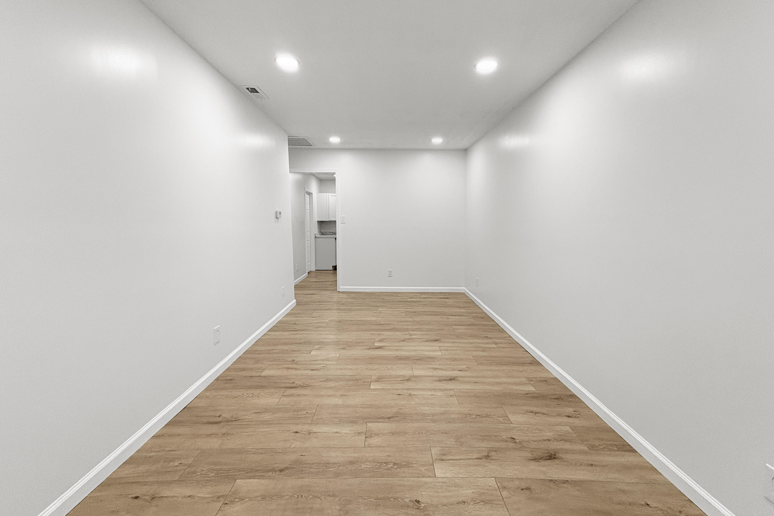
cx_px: 390
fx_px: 322
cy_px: 257
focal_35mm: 15
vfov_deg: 77.3
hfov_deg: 100.4
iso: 160
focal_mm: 2.22
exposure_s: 1/120
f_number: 2.2
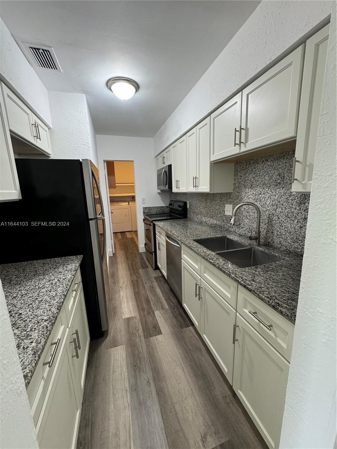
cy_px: 224
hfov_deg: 85.7
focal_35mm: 14
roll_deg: +2.1
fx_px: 182
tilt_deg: -10.4
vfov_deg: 102.1
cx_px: 168
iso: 250
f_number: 2.2
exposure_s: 1/60
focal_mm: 2.22
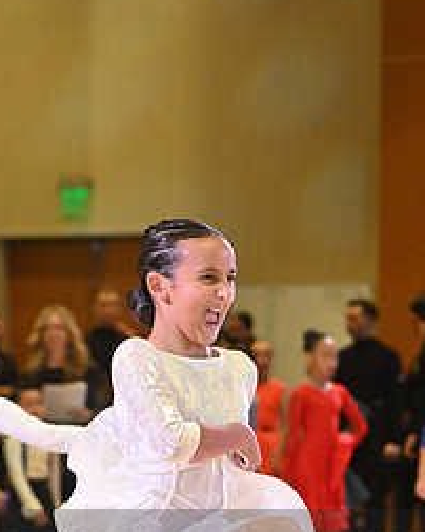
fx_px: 3794
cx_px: 193
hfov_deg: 6.4
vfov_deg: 8.0
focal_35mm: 241
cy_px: 580
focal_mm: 112
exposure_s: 1/400
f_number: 5.6
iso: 4000
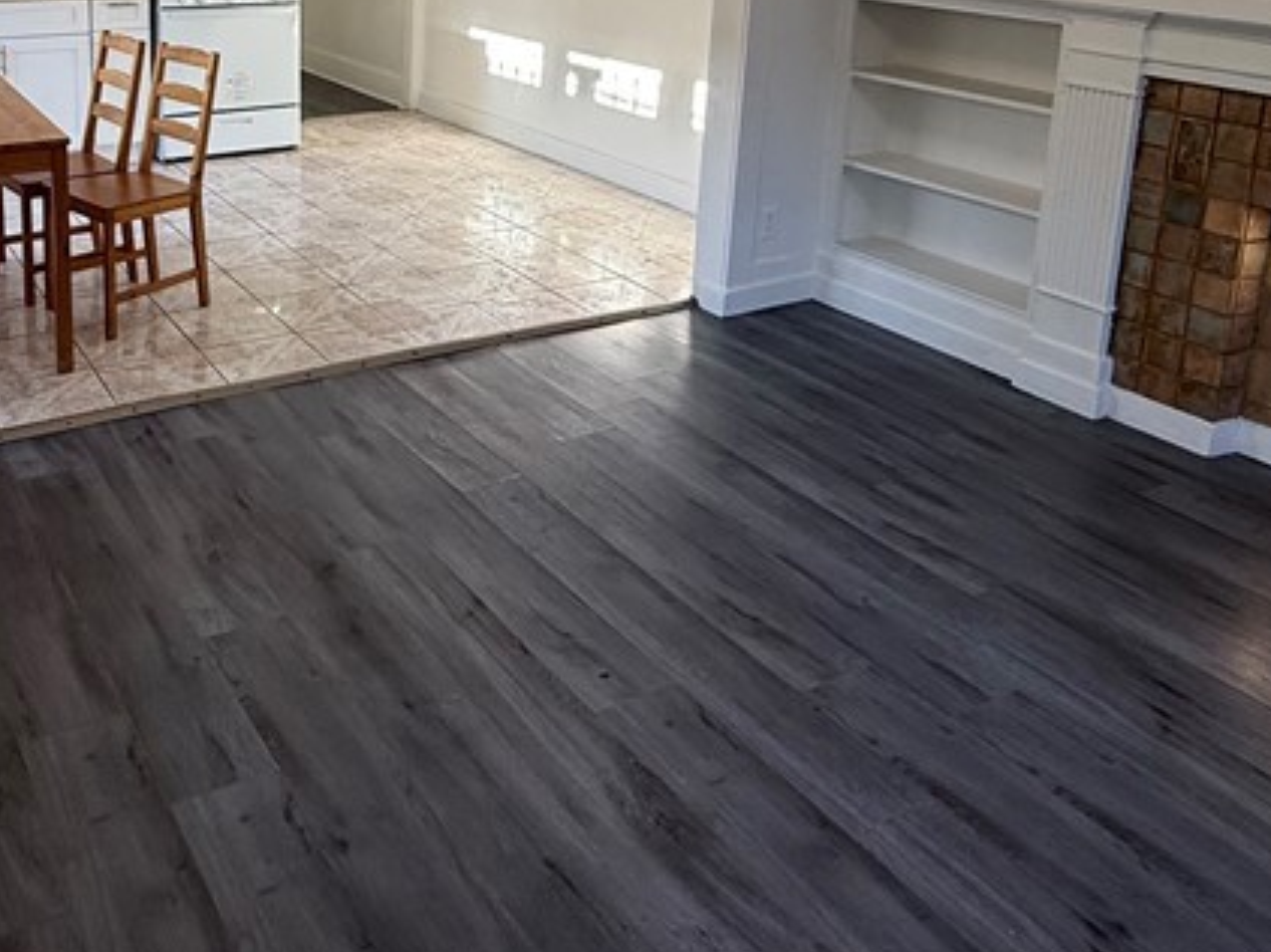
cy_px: 78
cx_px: 352
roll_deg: -0.4
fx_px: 1248
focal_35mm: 34
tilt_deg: -9.3
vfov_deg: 38.6
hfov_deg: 52.1
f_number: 2.2
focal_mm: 2.22
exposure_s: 1/120
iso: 100
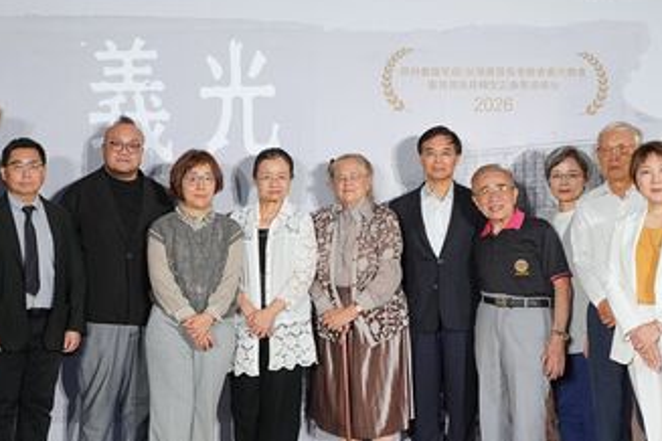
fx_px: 1214
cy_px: 212
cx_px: 219
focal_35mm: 66
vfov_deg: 20.6
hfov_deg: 30.3
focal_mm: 36
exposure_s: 1/160
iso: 1250
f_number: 4
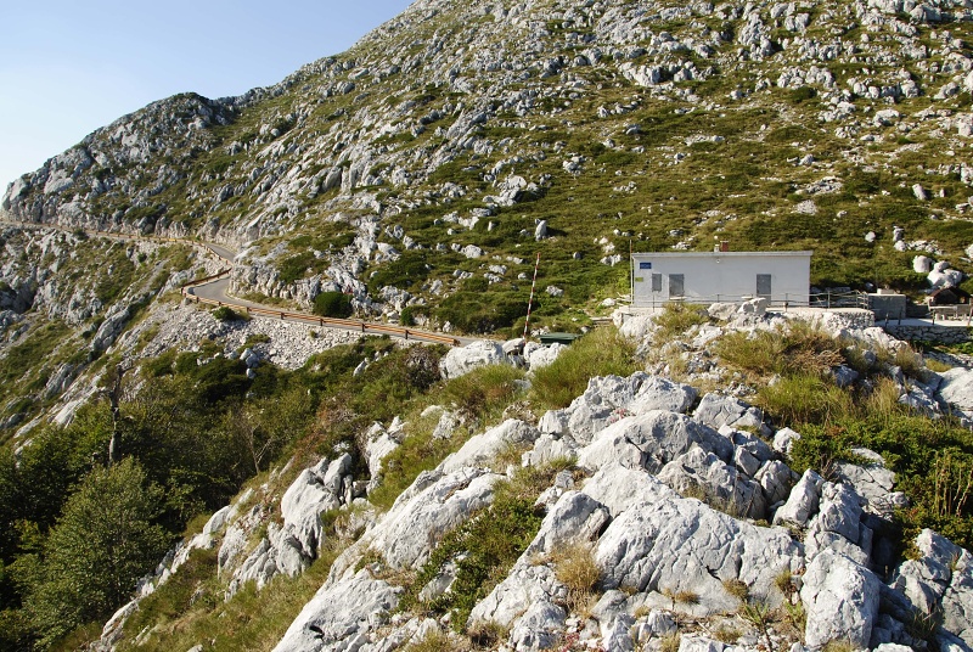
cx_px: 486
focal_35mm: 27
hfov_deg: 67.3
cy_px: 326
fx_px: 731
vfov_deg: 48.1
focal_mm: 18
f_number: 10
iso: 100
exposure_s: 1/80
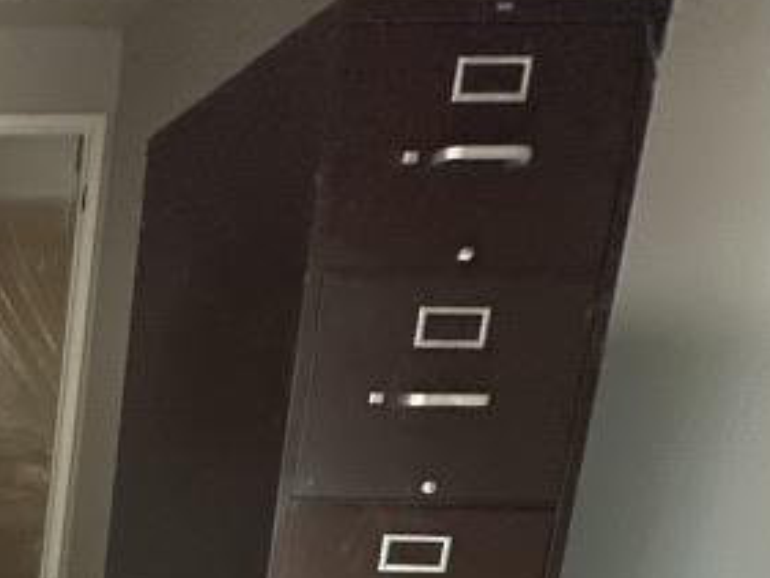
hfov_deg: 28.7
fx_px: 1135
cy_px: 682
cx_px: -290
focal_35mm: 51
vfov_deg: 25.8
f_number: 2.2
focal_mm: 2.22
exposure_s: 1/60
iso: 1250
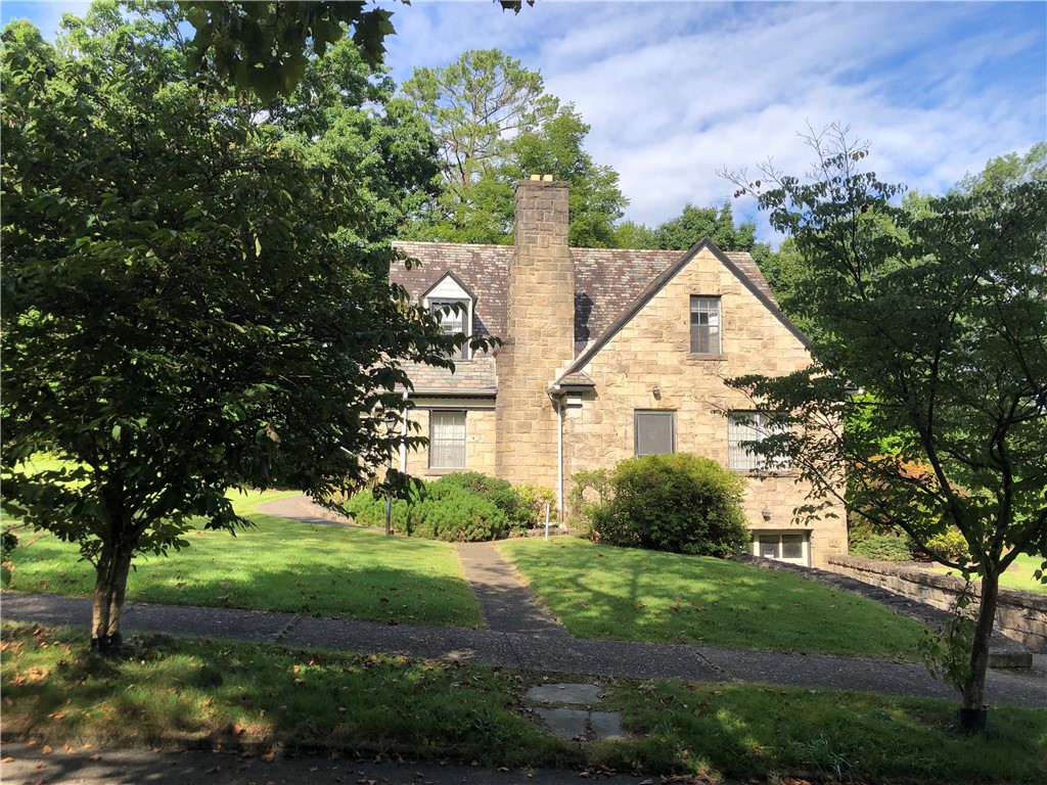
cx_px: 524
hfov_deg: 63.4
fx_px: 847
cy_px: 392
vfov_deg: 49.7
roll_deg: -0.4
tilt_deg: +3.4
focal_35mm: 28
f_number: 1.8
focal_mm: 3.99
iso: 20
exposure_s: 1/1156
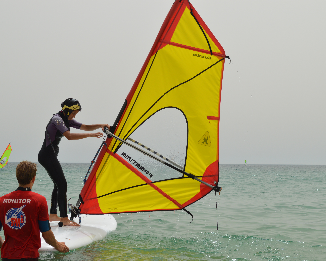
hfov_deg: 31.7
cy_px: 131
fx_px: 575
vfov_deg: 25.6
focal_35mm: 60
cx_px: 169
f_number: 9
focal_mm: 35
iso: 100
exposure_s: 1/320
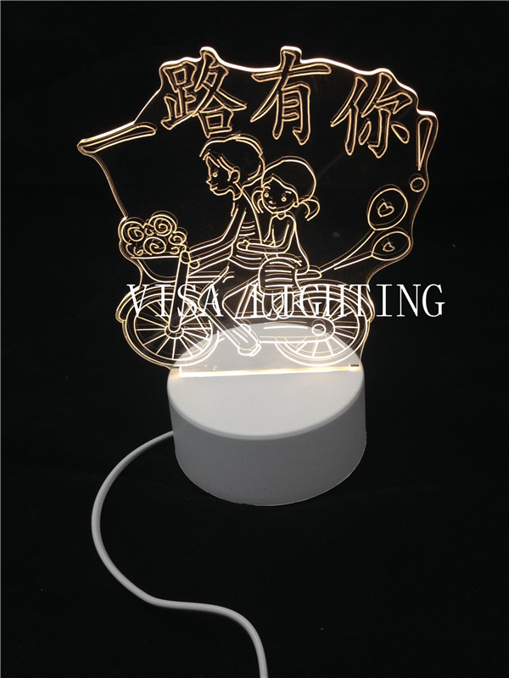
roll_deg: +1.9
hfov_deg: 42.9
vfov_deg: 55.4
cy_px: 339
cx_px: 254
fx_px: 647
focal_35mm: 33
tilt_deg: -31.2
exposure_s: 1/120
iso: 80
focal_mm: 4.12
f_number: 2.4
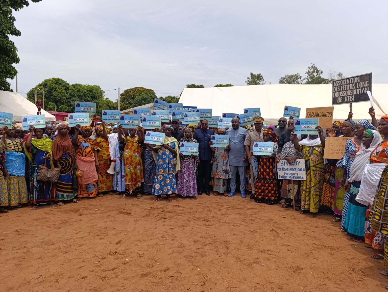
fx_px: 258
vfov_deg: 59.0
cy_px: 146
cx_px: 194
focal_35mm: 23
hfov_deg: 73.8
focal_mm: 6.14
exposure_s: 1/900
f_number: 1.6
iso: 50
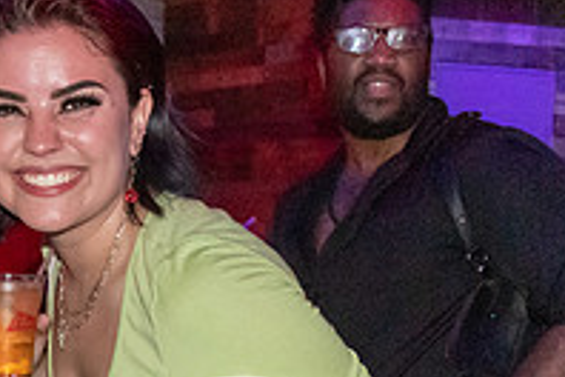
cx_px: -97
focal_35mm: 82
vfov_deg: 16.6
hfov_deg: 22.9
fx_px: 1287
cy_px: 267
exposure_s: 1/60
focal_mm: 18
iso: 5600
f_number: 3.5
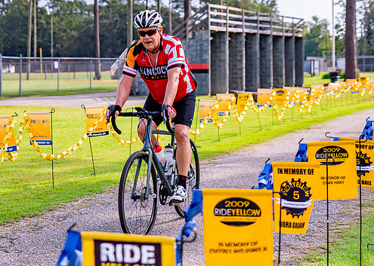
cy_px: 92
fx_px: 881
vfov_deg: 17.2
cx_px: 156
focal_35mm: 83
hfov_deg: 23.9
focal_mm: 55
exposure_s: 1/6400
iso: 500
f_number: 2.8
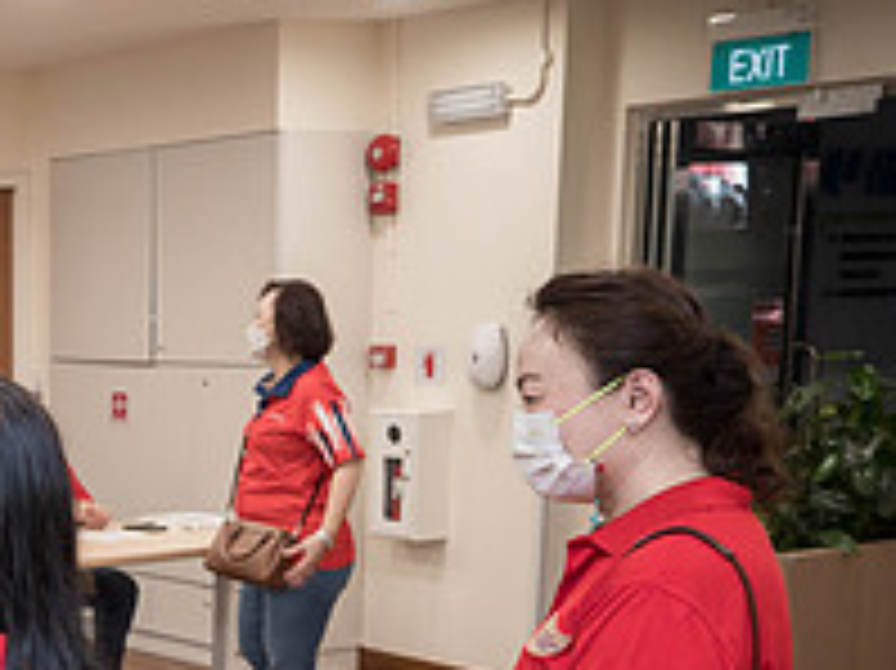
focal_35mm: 70
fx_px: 1811
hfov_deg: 23.5
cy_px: 645
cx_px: -365
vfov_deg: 20.4
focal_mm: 12
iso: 400
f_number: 2.8
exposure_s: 1/125
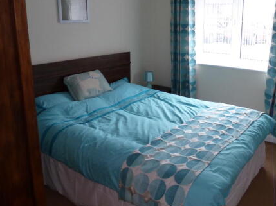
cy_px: 77
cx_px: 183
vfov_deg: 41.4
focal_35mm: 34
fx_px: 271
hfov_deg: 53.0
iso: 160
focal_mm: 4.1
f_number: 3.3
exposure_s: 1/30
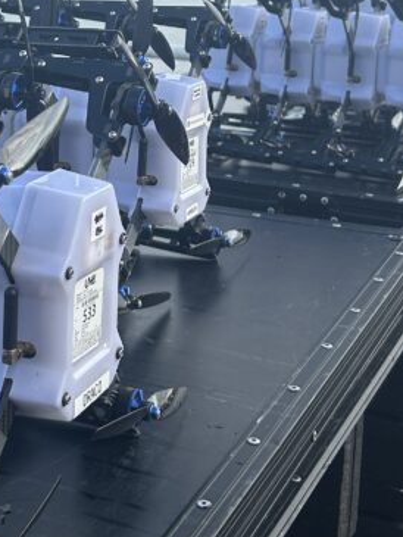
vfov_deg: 26.3
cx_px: 97
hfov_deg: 20.0
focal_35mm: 73
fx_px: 1132
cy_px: 127
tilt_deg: -12.2
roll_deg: -0.9
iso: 50
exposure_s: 1/1511
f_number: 1.5
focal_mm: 5.7
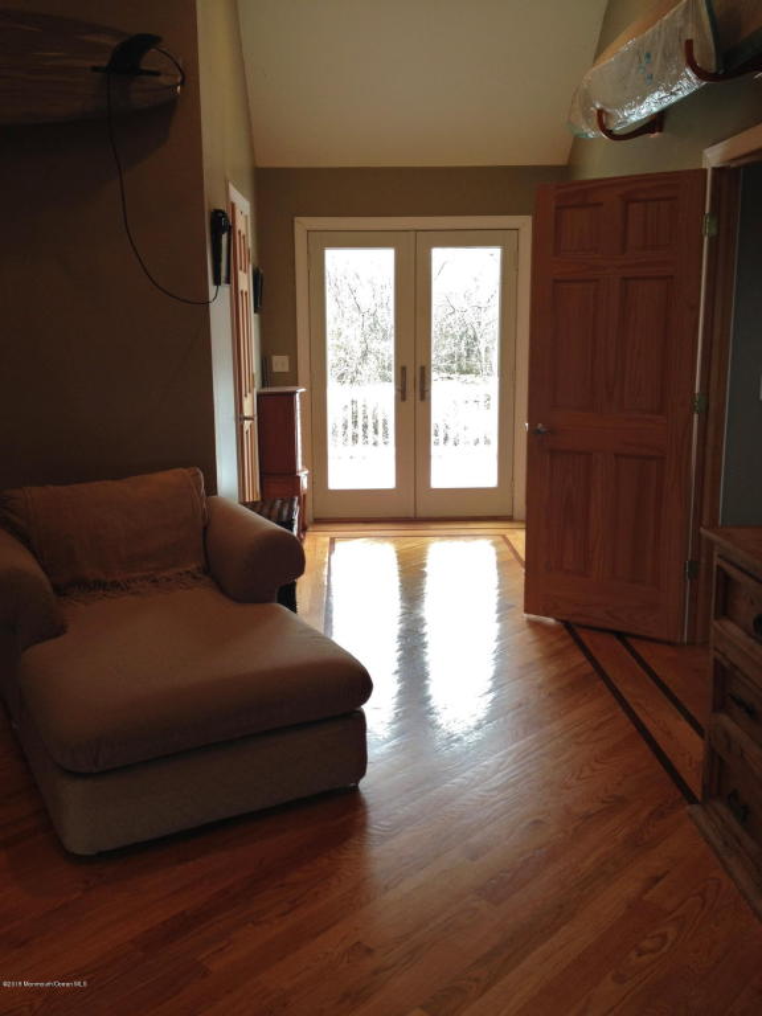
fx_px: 1027
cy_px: 508
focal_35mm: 35
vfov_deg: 52.6
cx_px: 381
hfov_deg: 40.7
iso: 50
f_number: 2.4
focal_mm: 4.28
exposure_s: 1/40
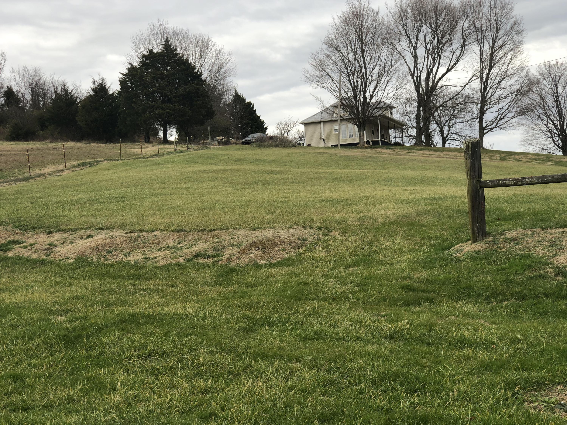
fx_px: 852
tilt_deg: +0.9
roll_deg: +3.9
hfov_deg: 36.8
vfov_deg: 28.0
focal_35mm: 52
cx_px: 284
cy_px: 212
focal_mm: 6
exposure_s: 1/206
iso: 16
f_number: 2.4
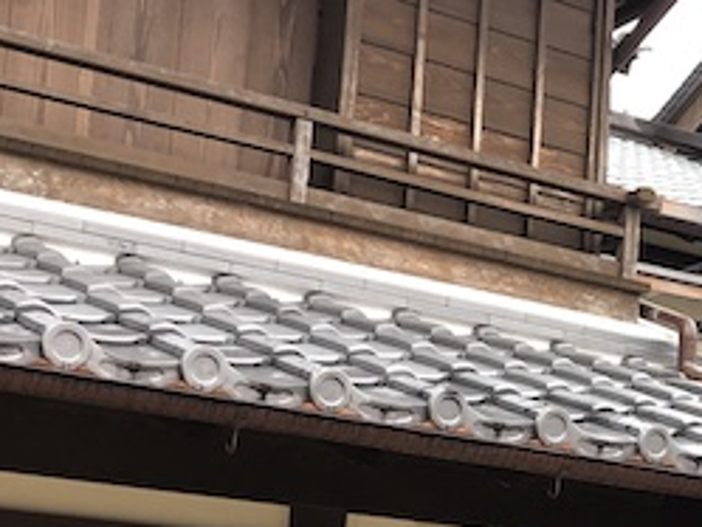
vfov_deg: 16.1
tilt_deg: +7.6
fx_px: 1826
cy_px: 544
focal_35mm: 90
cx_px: 798
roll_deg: -2.0
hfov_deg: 20.6
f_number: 1.8
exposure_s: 1/40
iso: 25
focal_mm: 3.99
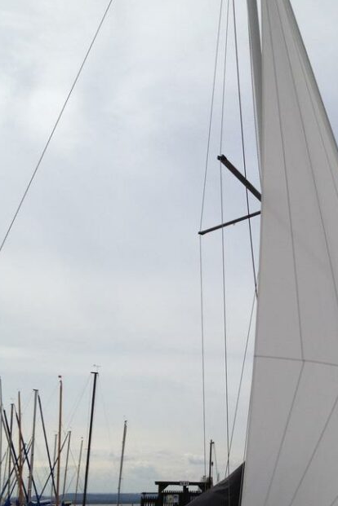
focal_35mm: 60
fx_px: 845
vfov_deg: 33.2
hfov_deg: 22.1
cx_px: 305
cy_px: 323
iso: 64
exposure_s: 1/4255
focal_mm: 4.28
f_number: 2.4
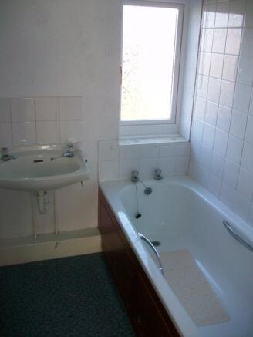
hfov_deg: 44.2
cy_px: 168
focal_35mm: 32
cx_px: 126
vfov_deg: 56.8
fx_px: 312
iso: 120
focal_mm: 5.7
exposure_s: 1/60
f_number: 2.8
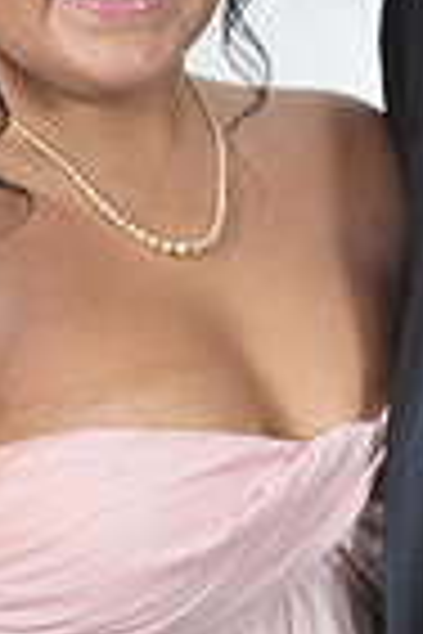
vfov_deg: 6.2
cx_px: 392
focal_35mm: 330
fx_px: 5816
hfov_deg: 4.2
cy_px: 414
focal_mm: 80
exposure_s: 1/160
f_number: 7.1
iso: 1000
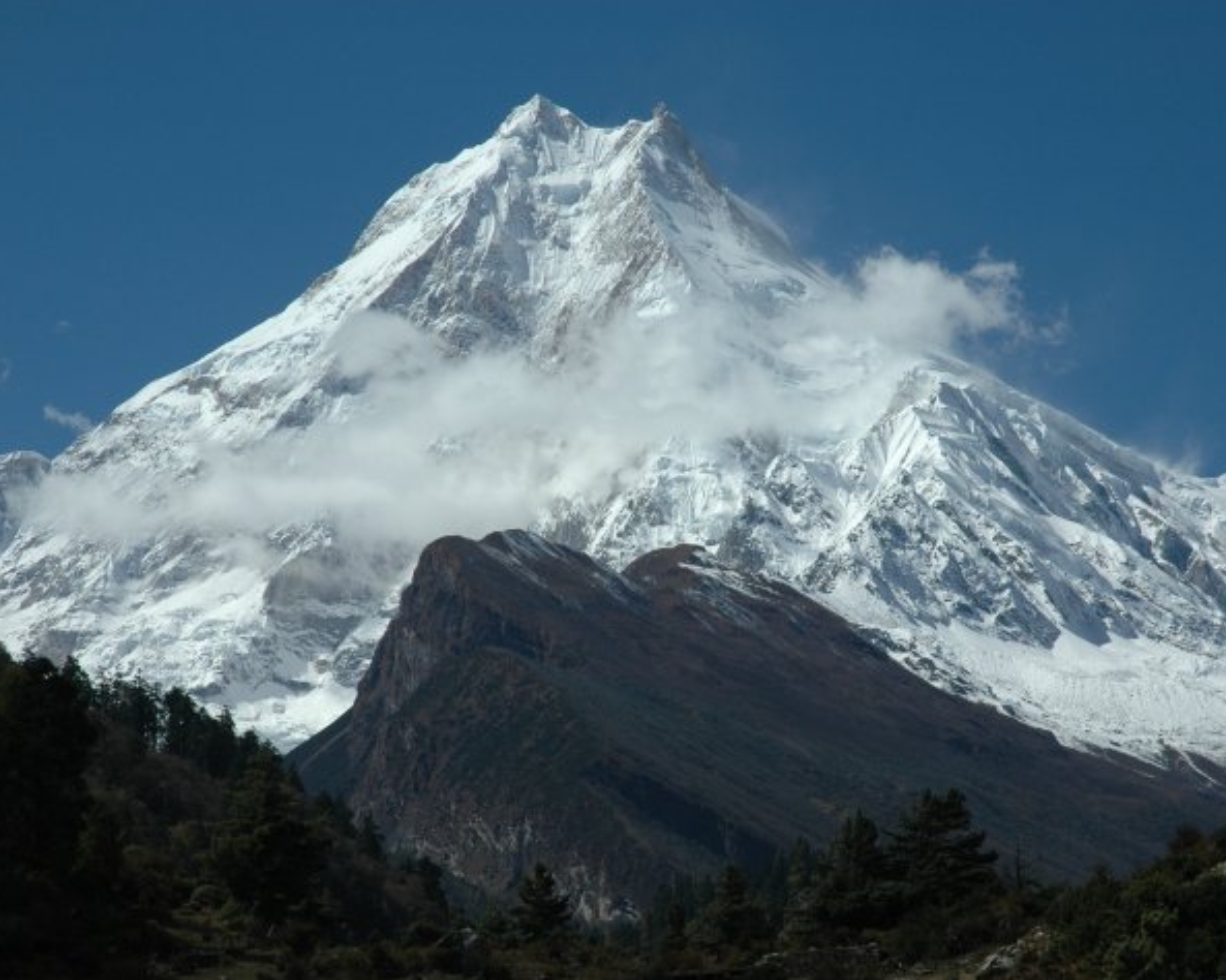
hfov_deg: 18.1
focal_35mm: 106
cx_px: 635
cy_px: 490
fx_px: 3845
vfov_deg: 14.5
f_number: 13
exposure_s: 1/500
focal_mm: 62
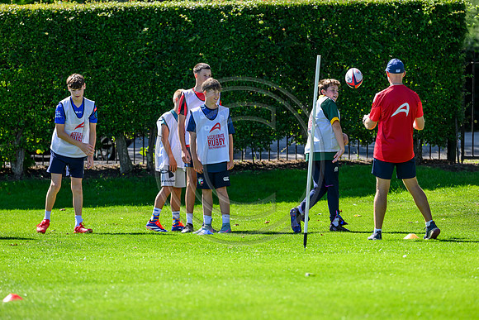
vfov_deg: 3.4
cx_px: 240
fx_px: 5323
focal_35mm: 400
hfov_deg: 5.2
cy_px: 160
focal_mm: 400
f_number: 4.5
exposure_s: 1/2000
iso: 500
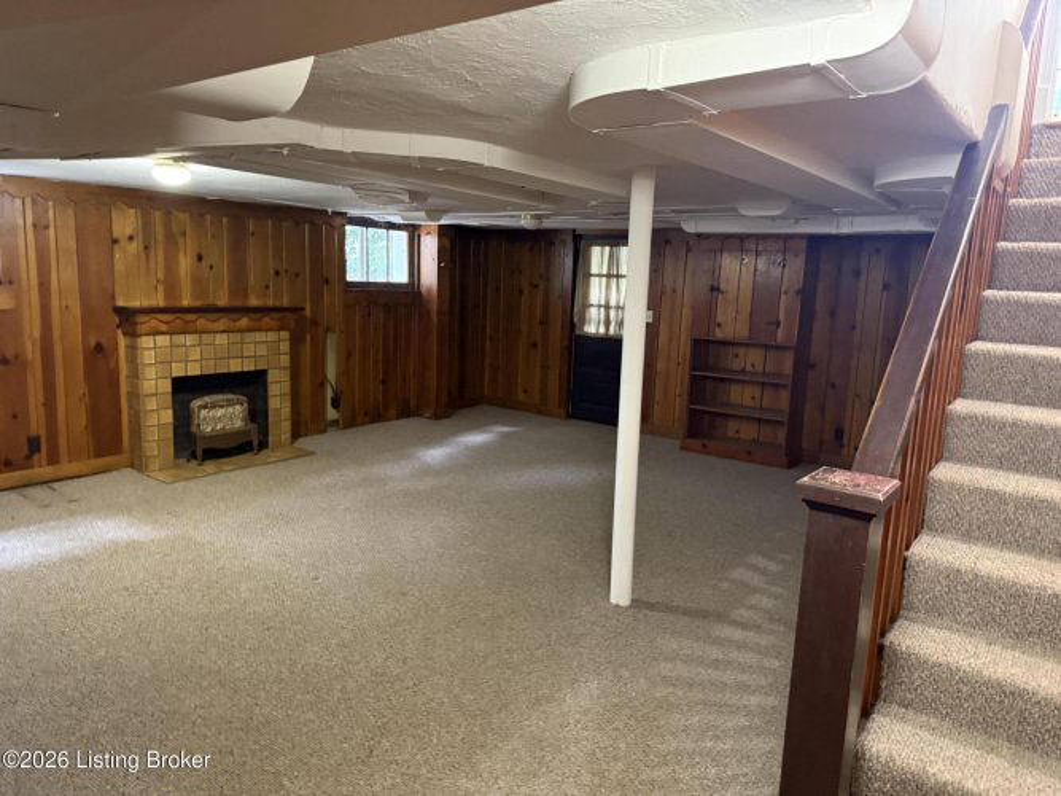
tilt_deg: -11.0
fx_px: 735
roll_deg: -2.2
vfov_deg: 56.8
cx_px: 530
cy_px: 398
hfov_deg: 71.6
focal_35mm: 24
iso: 1000
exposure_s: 1/40
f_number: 1.78
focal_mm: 6.76
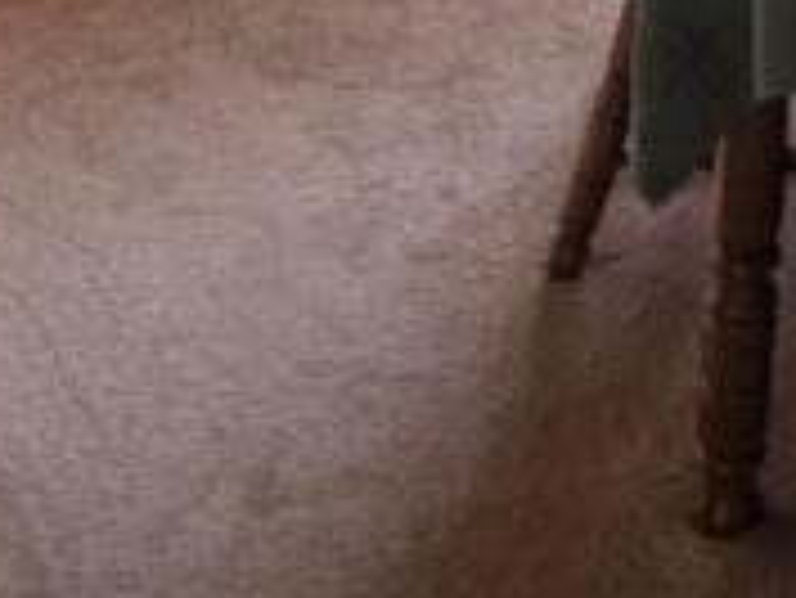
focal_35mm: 104
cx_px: 1088
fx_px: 2393
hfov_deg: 17.5
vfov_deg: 12.1
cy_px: -710
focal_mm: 6.3
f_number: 1.7
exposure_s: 1/120
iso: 160
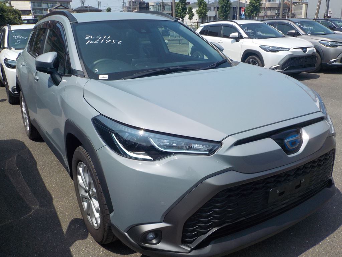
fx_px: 296
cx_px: 171
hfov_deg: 60.0
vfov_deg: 46.8
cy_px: 128
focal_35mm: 30
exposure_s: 1/1600
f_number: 3.3
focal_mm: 4.1
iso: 125
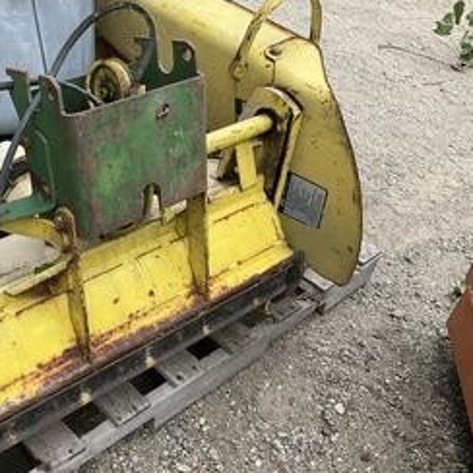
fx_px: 649
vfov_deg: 39.9
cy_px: 271
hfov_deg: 38.5
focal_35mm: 42
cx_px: 91
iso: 25
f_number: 1.8
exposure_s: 1/478
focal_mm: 3
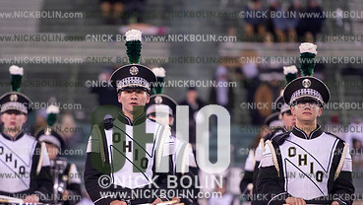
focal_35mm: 329
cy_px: 152
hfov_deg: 6.6
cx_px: 160
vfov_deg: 3.7
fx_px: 3168
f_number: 2.8
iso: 2500
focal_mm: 200
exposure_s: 1/1250
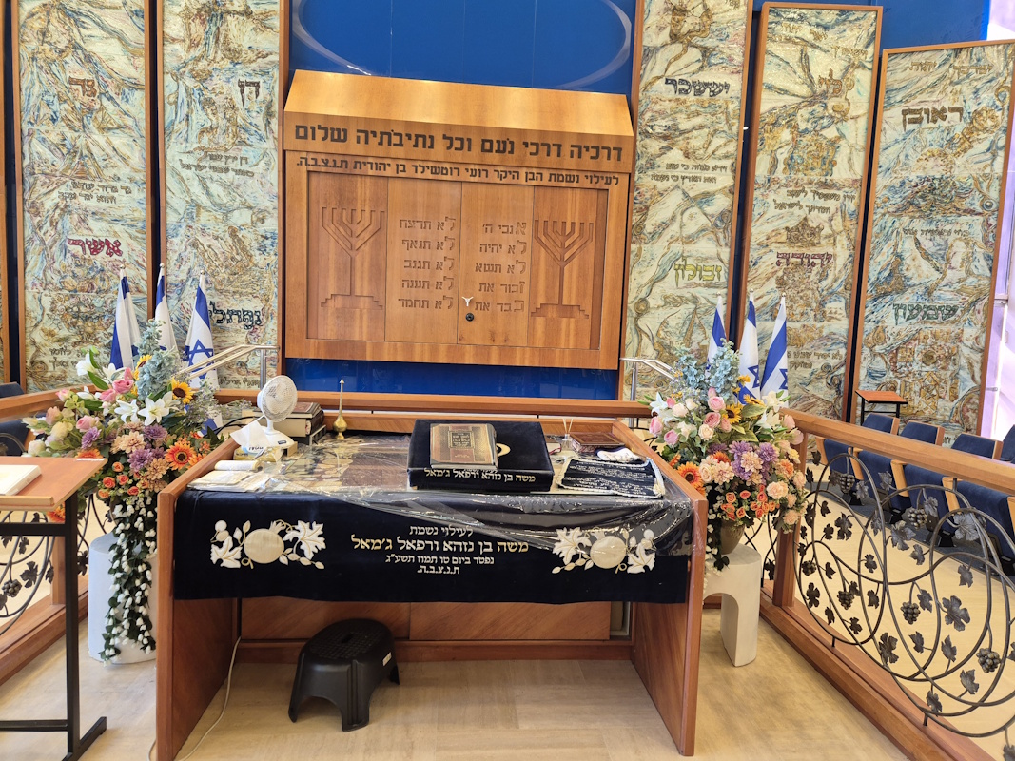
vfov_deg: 58.9
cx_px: 508
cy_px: 380
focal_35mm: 23
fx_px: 674
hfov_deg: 73.9
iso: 200
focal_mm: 5.4
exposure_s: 1/180
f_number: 1.8
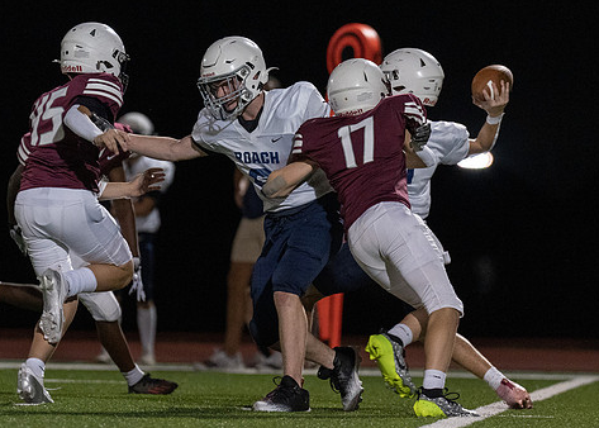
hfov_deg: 4.2
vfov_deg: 3.0
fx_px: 8116
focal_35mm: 477
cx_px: 254
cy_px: 211
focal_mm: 200
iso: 2500
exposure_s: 1/1000
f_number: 2.8
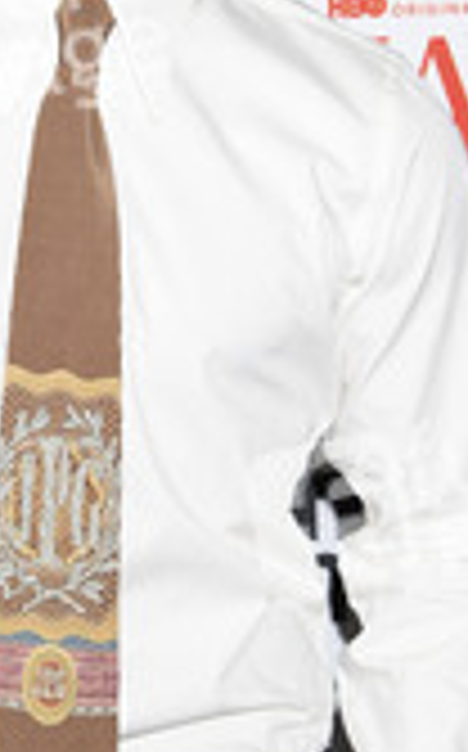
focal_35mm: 117
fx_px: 2394
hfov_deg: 11.1
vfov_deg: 17.8
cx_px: 68
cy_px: 275
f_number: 5.6
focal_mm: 48
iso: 640
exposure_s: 1/200
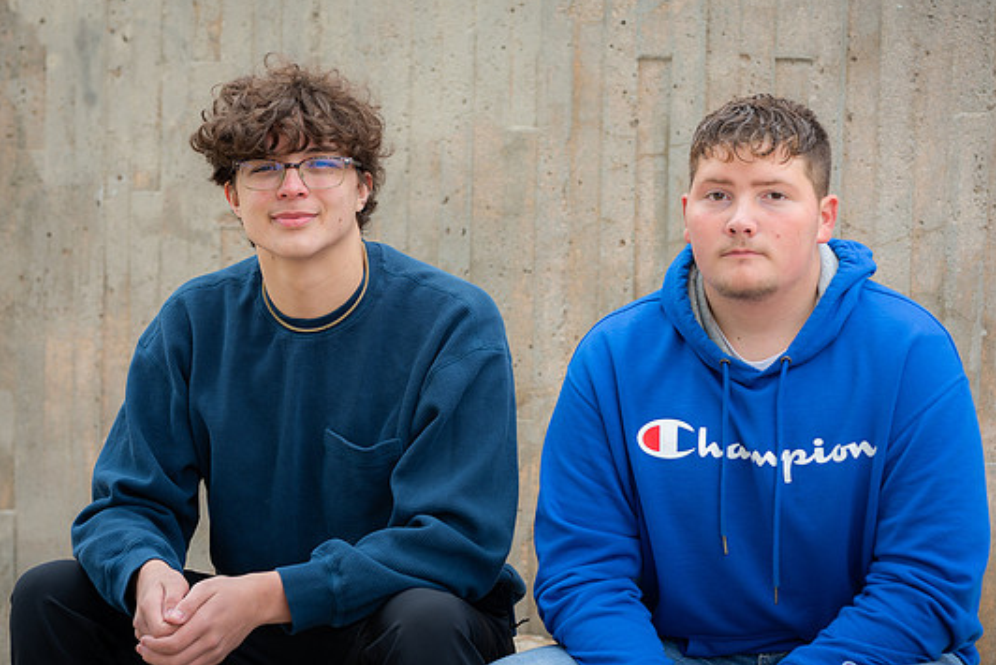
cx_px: 484
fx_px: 2961
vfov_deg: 12.8
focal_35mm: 107
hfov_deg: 19.1
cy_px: 267
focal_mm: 85
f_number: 3.5
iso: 80
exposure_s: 1/125
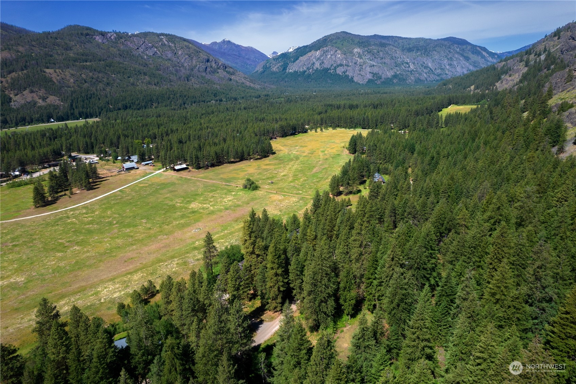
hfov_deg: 78.6
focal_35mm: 22
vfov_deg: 57.2
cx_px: 288
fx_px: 352
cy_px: 192
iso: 100
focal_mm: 8.38
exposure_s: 1/2000
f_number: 2.8
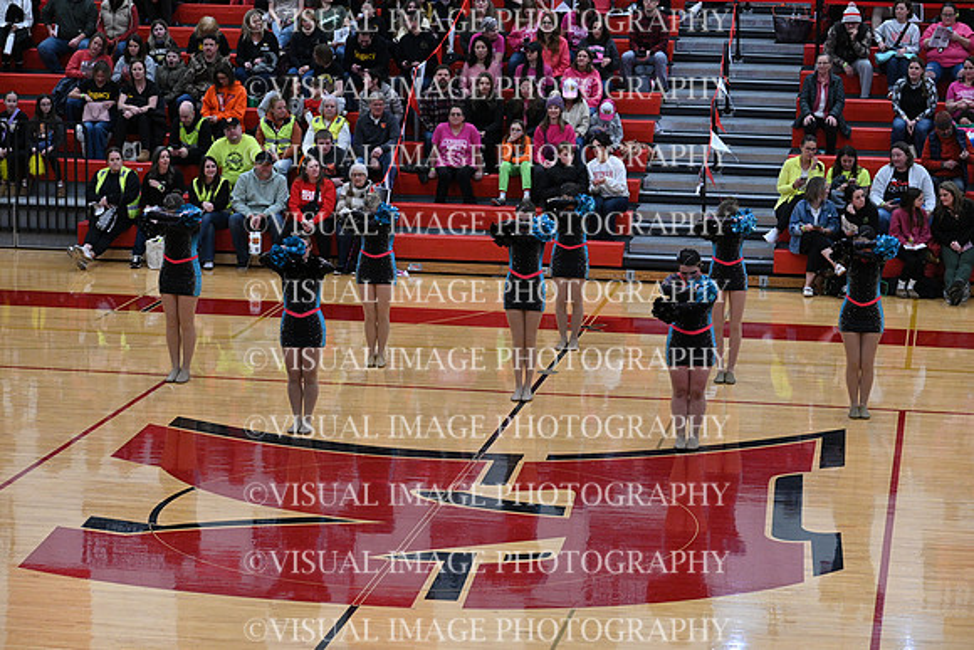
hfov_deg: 20.6
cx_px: 487
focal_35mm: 99
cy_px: 325
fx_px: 2679
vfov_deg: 13.8
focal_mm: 99
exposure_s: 1/400
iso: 4000
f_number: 4
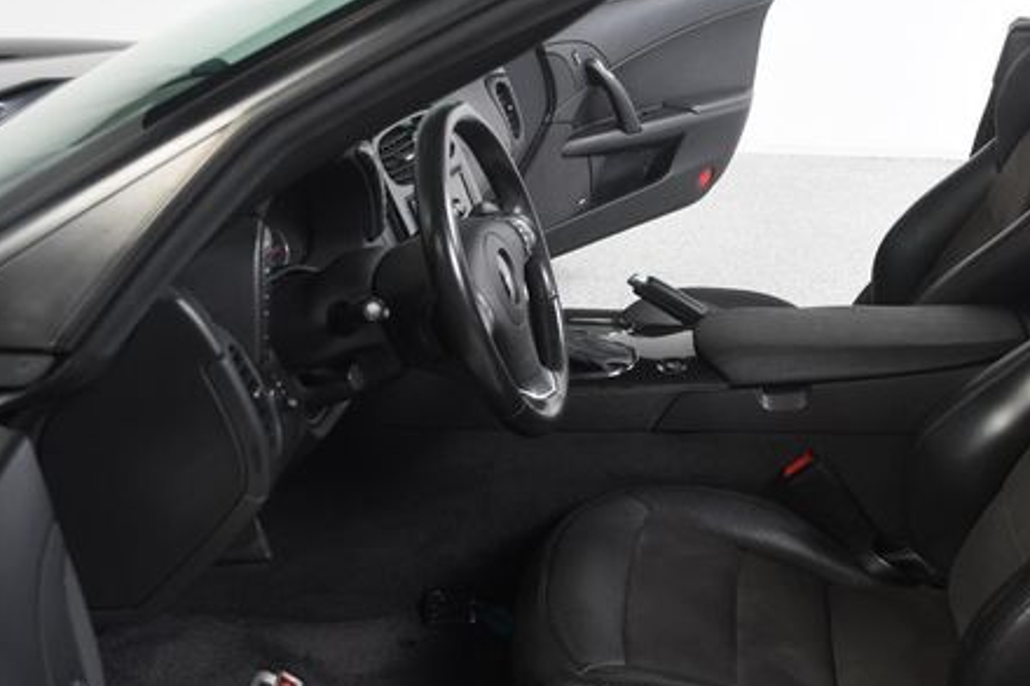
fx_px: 1373
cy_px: 335
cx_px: 700
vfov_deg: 28.1
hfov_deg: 40.5
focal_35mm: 48
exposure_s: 1/160
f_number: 5
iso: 100
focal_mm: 22
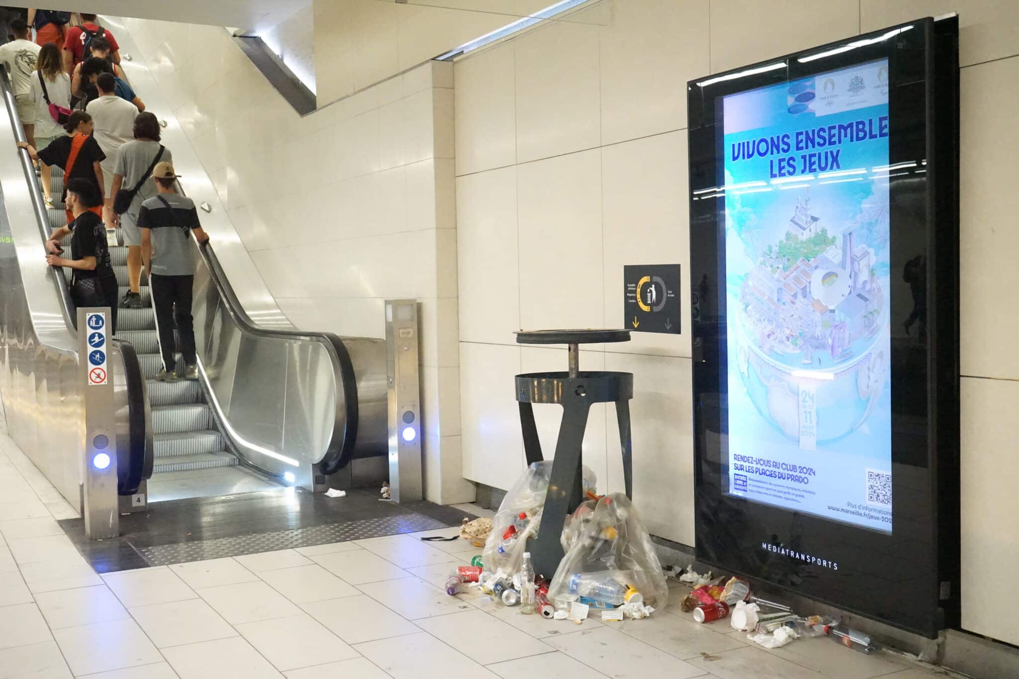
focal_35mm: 38
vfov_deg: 35.0
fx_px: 1075
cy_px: 340
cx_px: 510
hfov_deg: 50.7
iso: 20000
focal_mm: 38
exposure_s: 1/320
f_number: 5.6
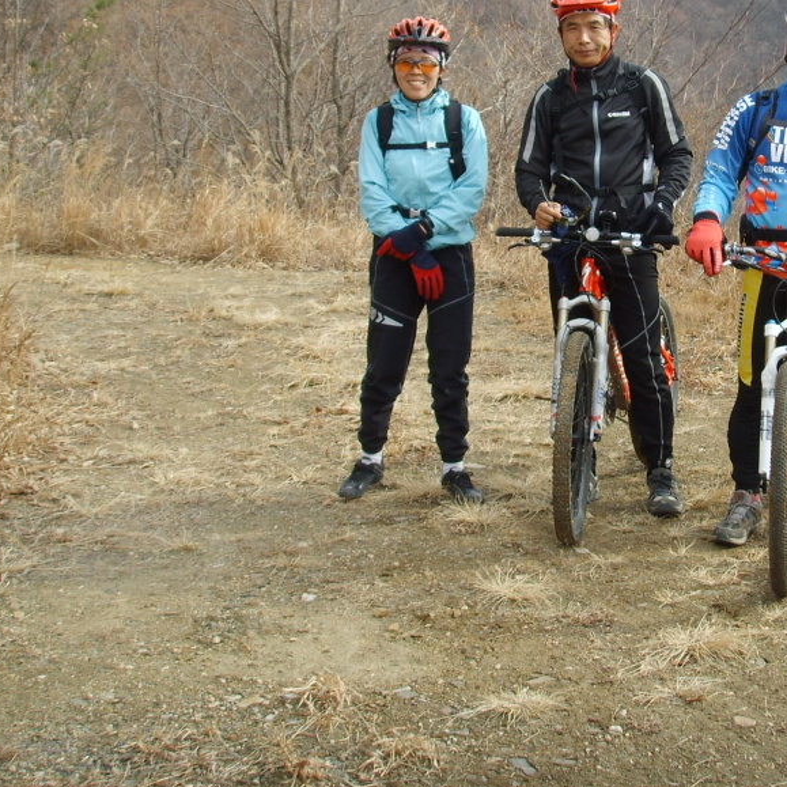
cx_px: 635
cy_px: 272
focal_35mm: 61
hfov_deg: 27.6
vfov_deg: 28.0
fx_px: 1569
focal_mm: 6.6
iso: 50
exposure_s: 1/250
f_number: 3.5
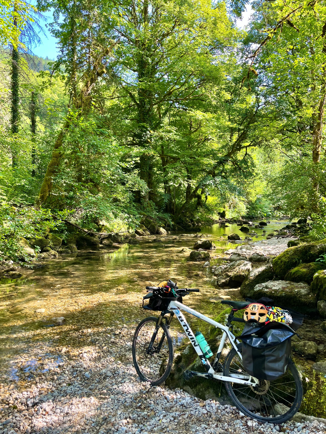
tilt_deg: -2.1
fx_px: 326
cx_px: 163
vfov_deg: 67.3
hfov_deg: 53.1
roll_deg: +0.8
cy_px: 217
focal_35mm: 26
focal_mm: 5.1
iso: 40
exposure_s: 1/189
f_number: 1.6
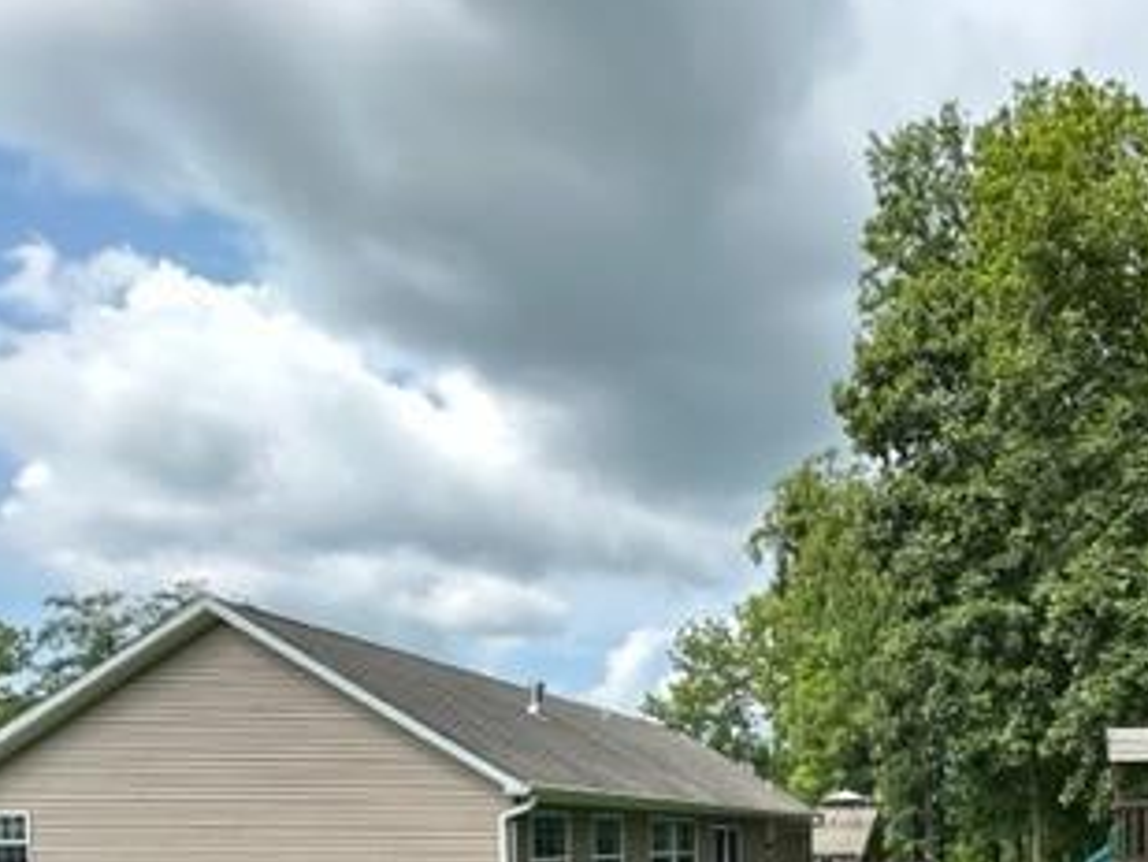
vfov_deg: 41.7
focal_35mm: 29
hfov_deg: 55.1
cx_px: 992
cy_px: 869
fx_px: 962
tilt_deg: -1.9
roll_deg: +0.0
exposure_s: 1/530
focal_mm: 2.22
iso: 40
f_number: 2.2
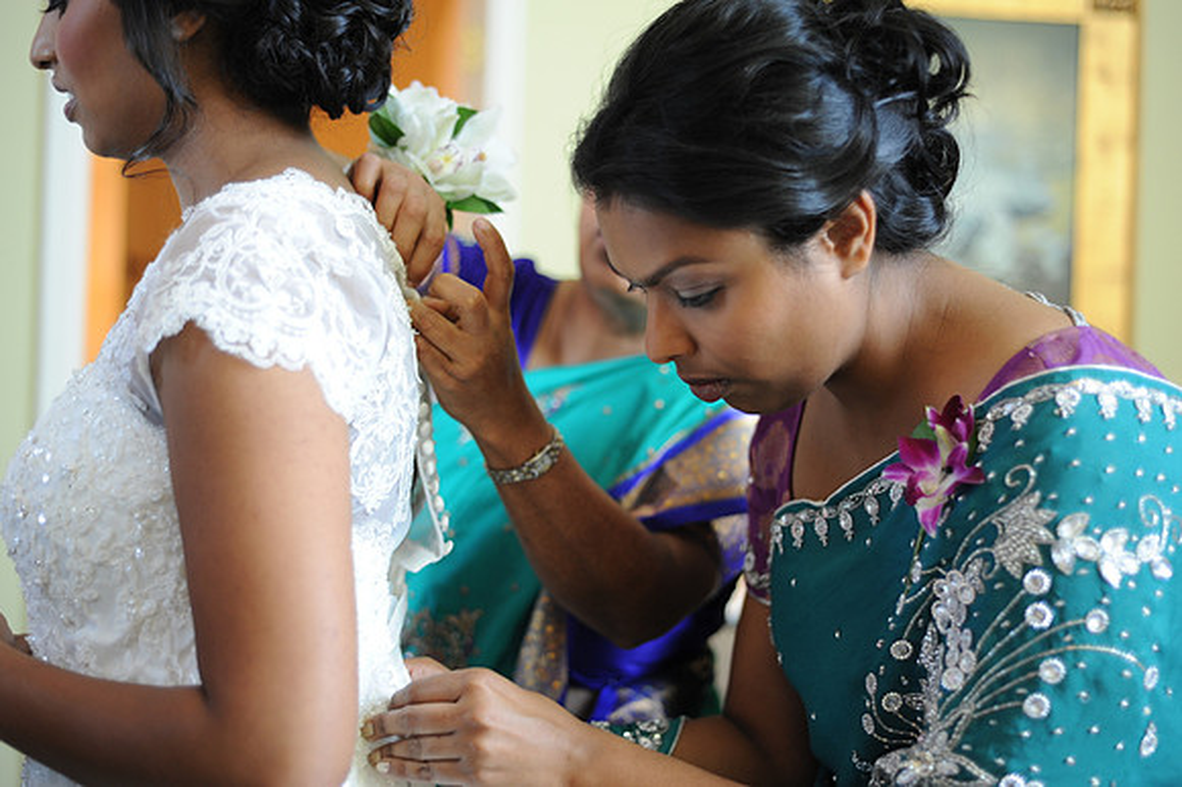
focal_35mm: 50
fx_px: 1641
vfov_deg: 27.0
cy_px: 394
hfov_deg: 39.6
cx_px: 591
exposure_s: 1/100
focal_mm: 50
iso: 500
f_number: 2.2
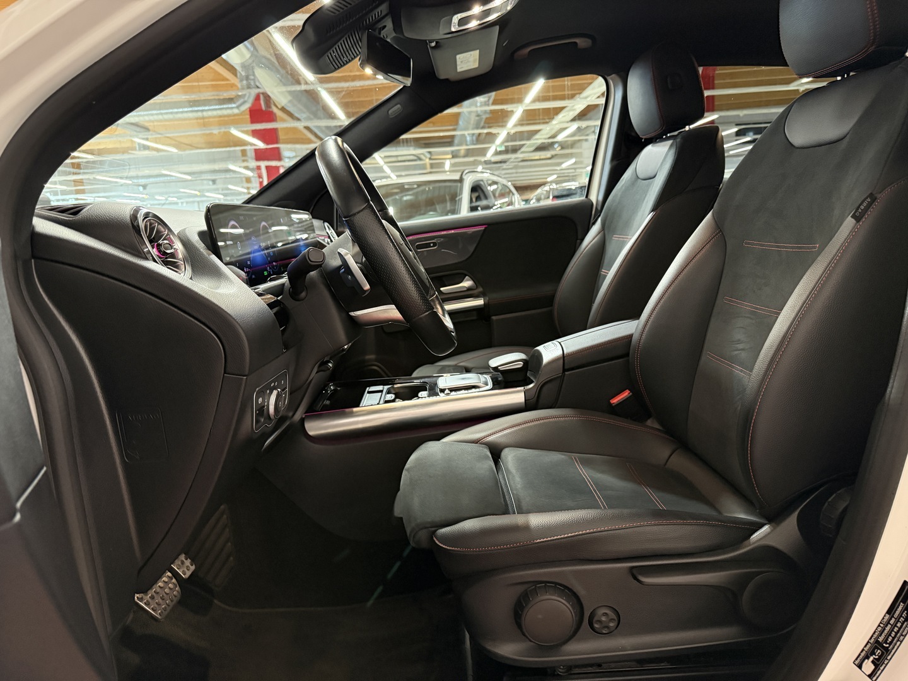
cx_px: 454
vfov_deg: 56.8
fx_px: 630
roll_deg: +3.7
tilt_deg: -10.1
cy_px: 340
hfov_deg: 71.6
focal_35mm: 24
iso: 800
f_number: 1.78
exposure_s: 1/60
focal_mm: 6.76
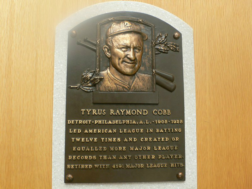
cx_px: 126
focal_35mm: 34
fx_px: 248
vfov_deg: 41.8
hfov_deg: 54.0
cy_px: 94
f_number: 2.8
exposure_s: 1/50
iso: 80
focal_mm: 6.3
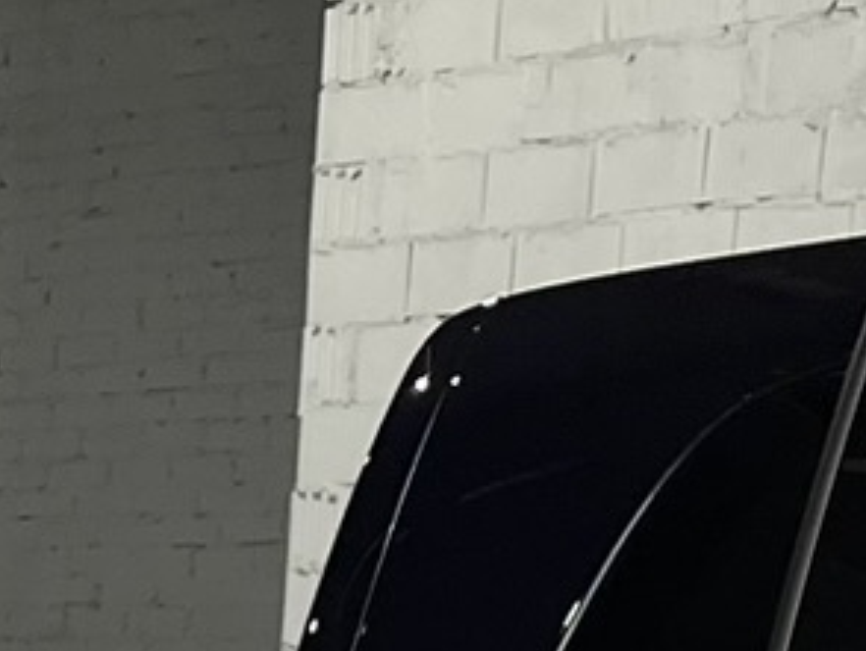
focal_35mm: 181
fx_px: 4532
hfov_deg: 10.2
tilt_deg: -13.4
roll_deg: -0.5
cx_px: -760
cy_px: 1900
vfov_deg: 7.3
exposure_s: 1/345
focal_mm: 5.1
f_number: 1.6
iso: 50
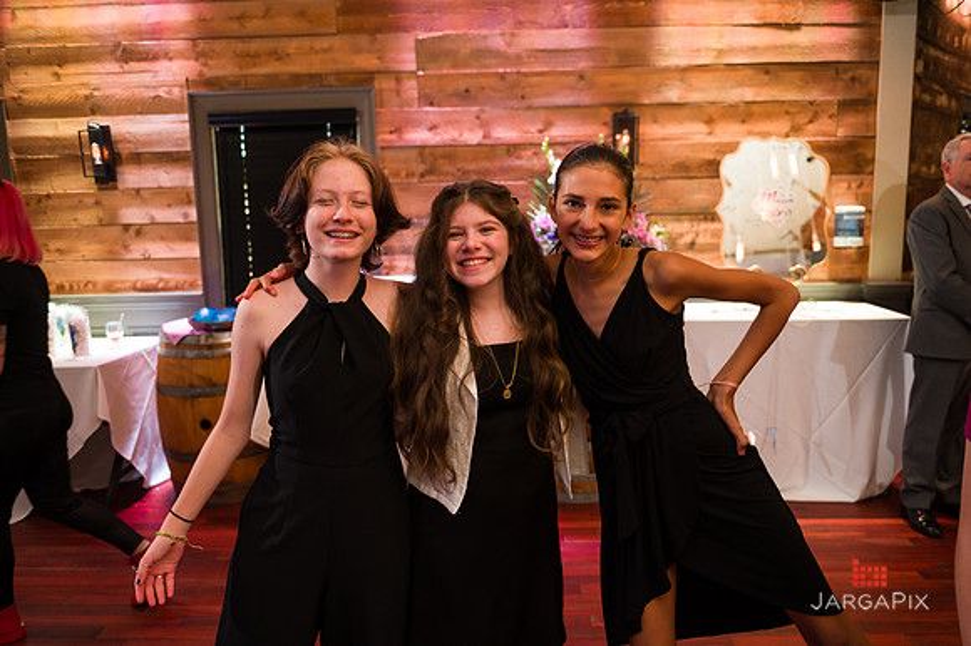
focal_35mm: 27
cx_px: 486
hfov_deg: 67.4
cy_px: 323
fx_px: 728
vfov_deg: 47.9
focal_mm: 27
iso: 1250
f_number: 3.2
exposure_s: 1/125
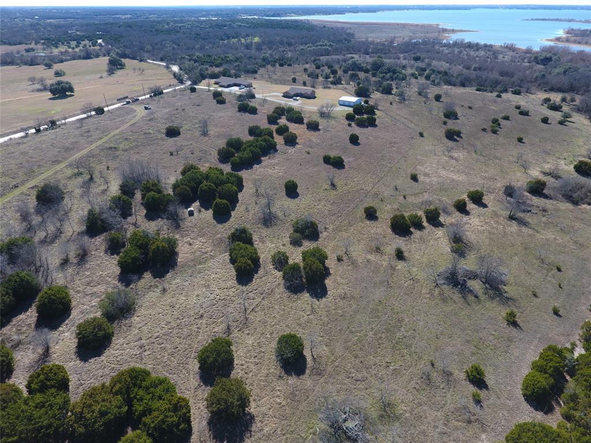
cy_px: 222
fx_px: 341
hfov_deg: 81.7
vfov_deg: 66.0
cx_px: 296
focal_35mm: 20
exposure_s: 1/485
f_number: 2.8
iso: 100
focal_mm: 3.61
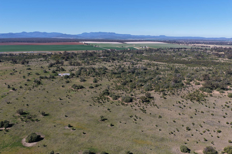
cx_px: 116
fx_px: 180
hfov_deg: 65.5
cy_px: 77
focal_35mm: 28
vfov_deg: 46.4
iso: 160
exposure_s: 1/1600
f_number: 2.8
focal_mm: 14.45
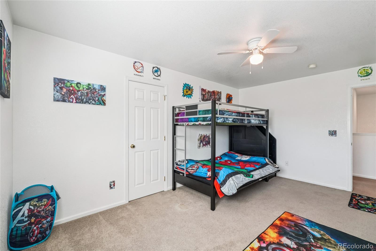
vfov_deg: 77.3
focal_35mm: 15
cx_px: 188
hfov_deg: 100.4
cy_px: 126
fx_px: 157
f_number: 8
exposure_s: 1/8
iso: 800
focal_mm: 10
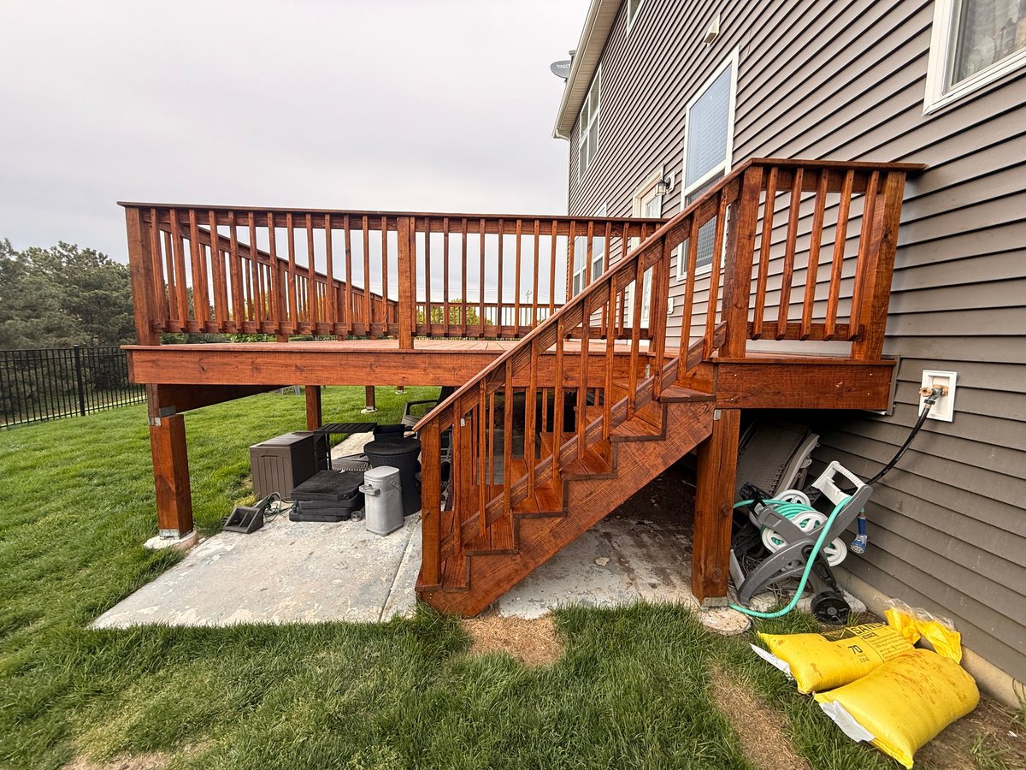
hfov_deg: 102.1
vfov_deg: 85.7
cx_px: 513
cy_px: 385
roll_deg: -0.3
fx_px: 415
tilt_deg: -7.5
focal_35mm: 14
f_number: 2.2
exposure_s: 1/239
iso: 64
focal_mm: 2.22
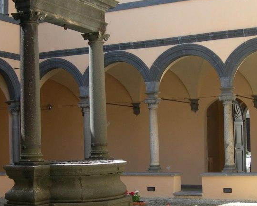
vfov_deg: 21.8
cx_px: 123
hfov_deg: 27.1
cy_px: 139
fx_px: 532
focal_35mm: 70
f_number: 2.8
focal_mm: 7.8
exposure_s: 1/280
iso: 50
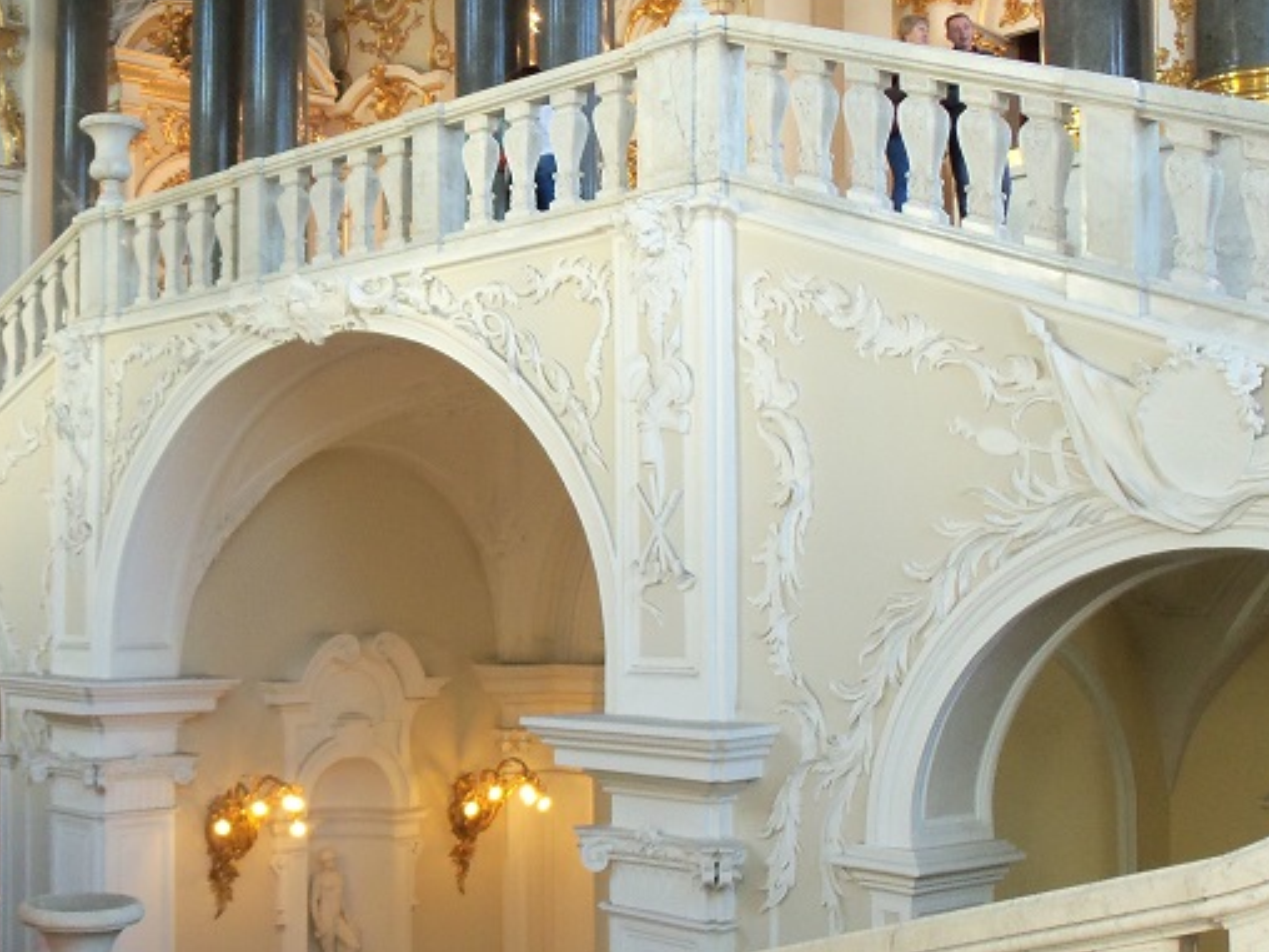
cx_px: 337
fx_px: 1796
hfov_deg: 38.0
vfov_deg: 29.7
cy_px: 520
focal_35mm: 49
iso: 100
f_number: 3.4
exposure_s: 1/30
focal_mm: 5.2
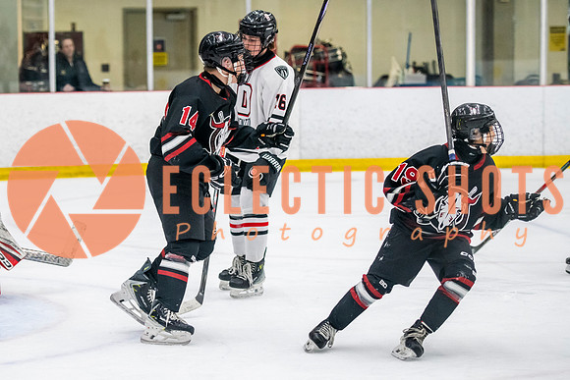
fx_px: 2108
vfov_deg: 10.3
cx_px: 183
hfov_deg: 15.4
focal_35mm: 133
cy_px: 187
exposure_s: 1/800
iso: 2500
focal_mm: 98
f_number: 3.2
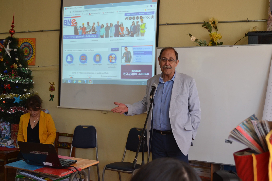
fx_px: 385
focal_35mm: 51
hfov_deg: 38.9
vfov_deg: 26.5
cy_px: 90
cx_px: 136
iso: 400
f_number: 5.6
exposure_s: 1/40
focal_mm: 34
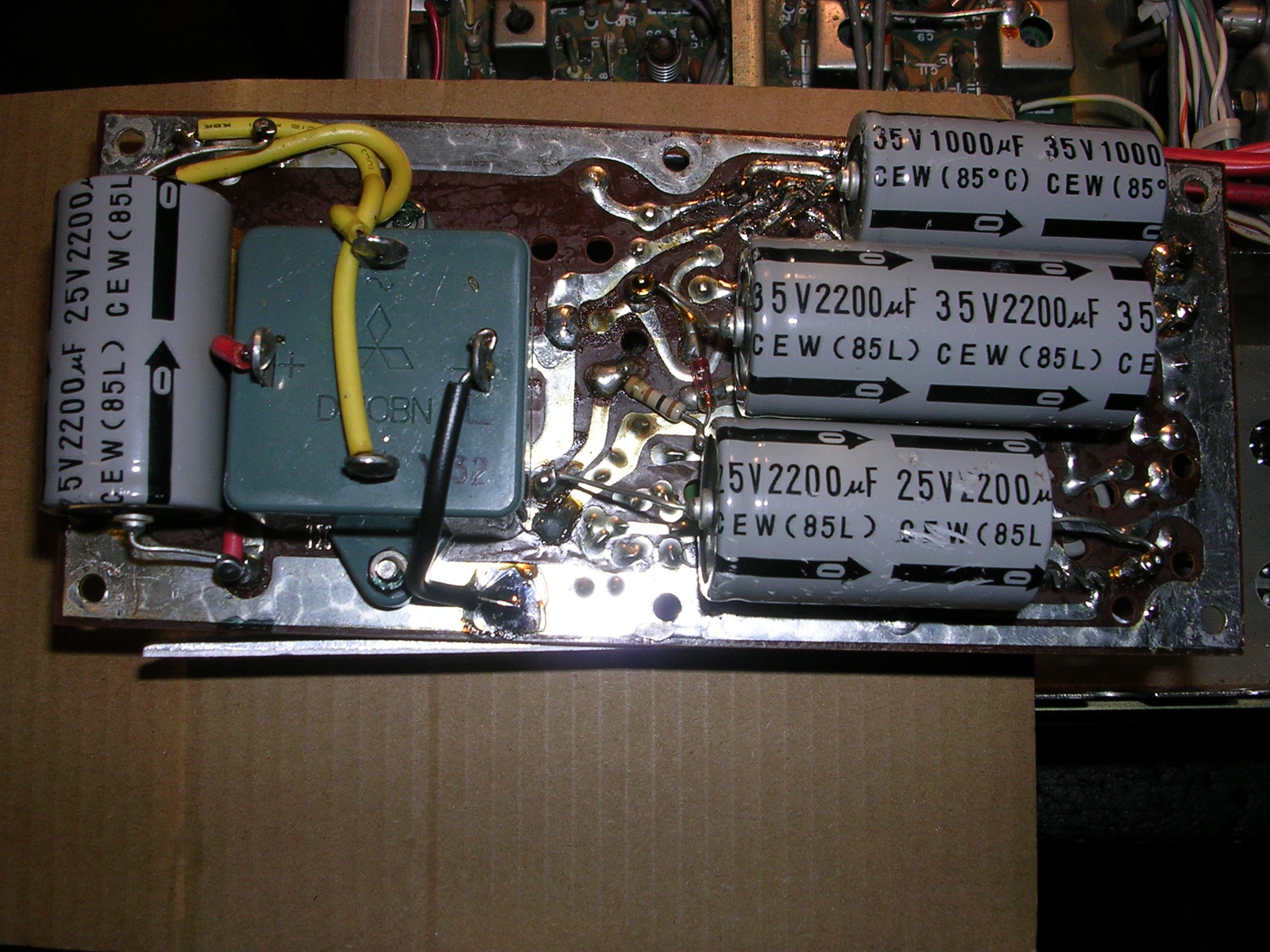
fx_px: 1394
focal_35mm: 38
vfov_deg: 37.7
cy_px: 476
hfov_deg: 49.0
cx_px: 635
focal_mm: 5.8
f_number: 5.6
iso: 50
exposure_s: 1/60.1
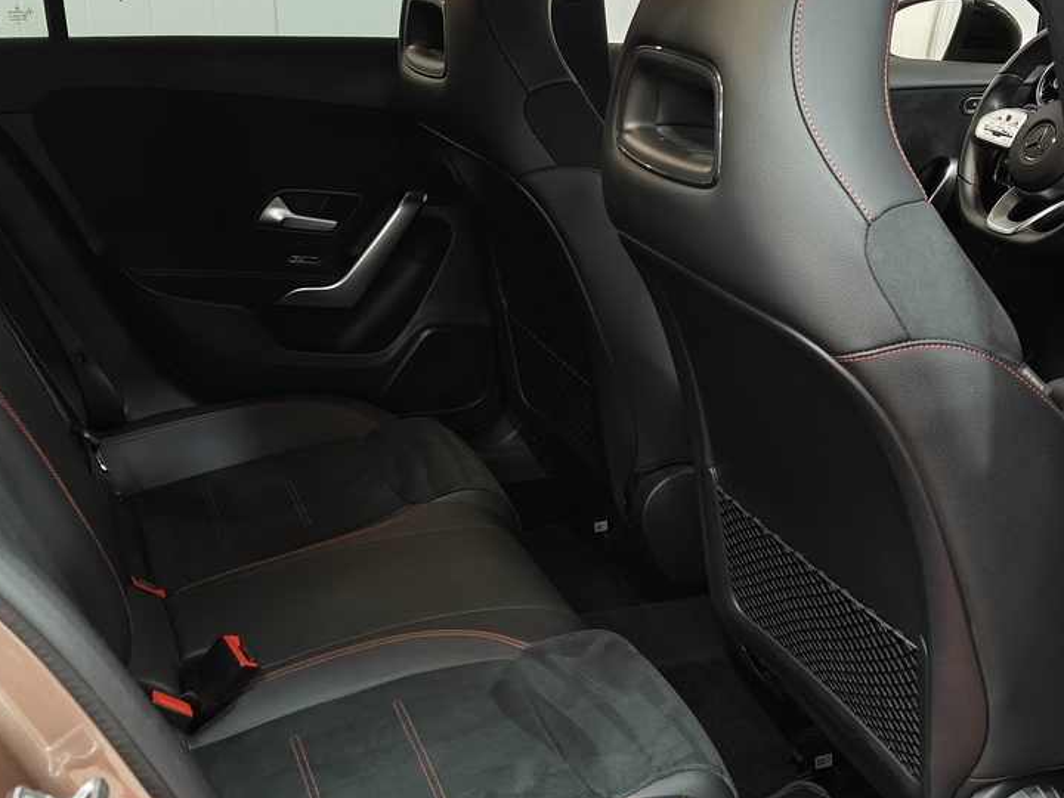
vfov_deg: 30.2
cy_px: 451
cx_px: 522
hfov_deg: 39.7
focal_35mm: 48
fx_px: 1475
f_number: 1.8
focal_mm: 5.59
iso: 200
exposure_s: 1/60
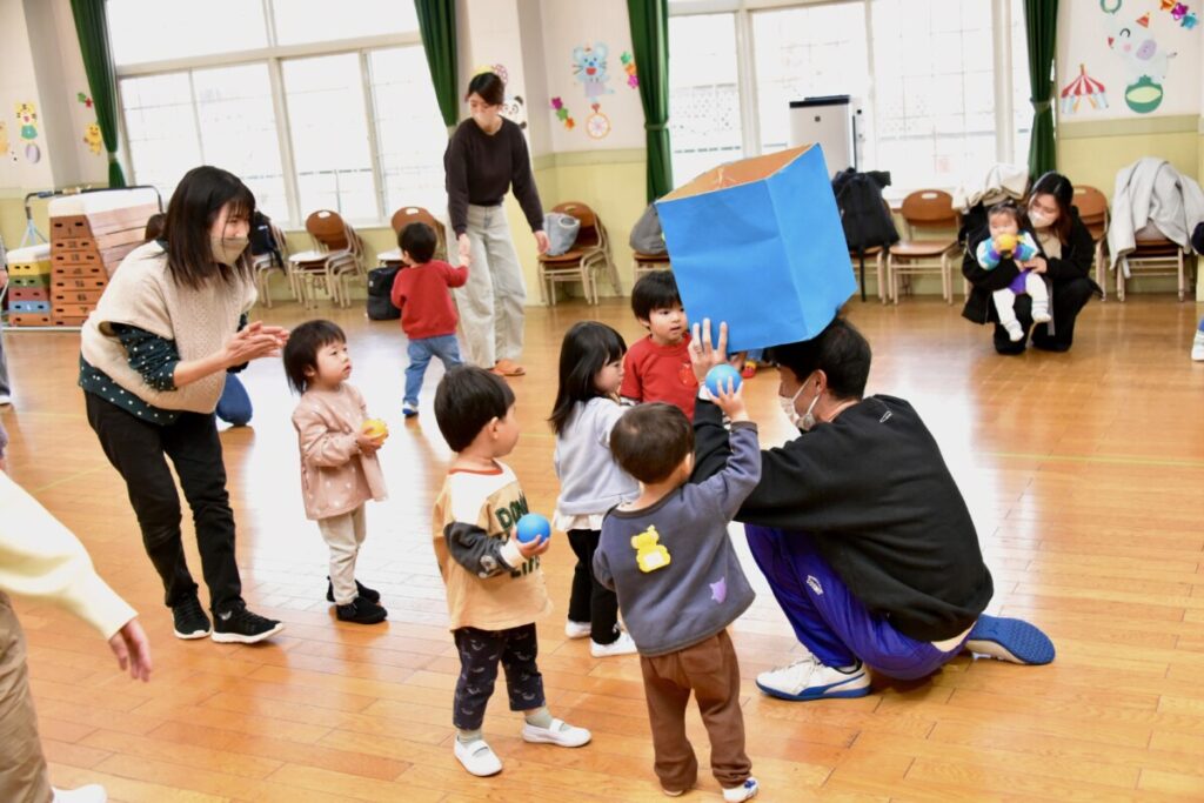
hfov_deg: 46.4
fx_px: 1405
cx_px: 602
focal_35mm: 42
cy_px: 402
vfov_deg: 31.9
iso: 6400
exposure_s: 1/640
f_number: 4.5
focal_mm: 42
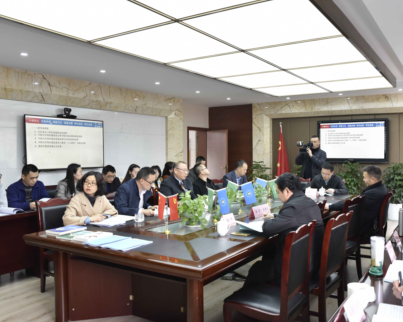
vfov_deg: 44.5
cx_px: 232
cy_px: 161
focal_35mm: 33
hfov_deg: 54.0
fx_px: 394
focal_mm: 29
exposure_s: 1/125
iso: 2500
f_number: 5.6
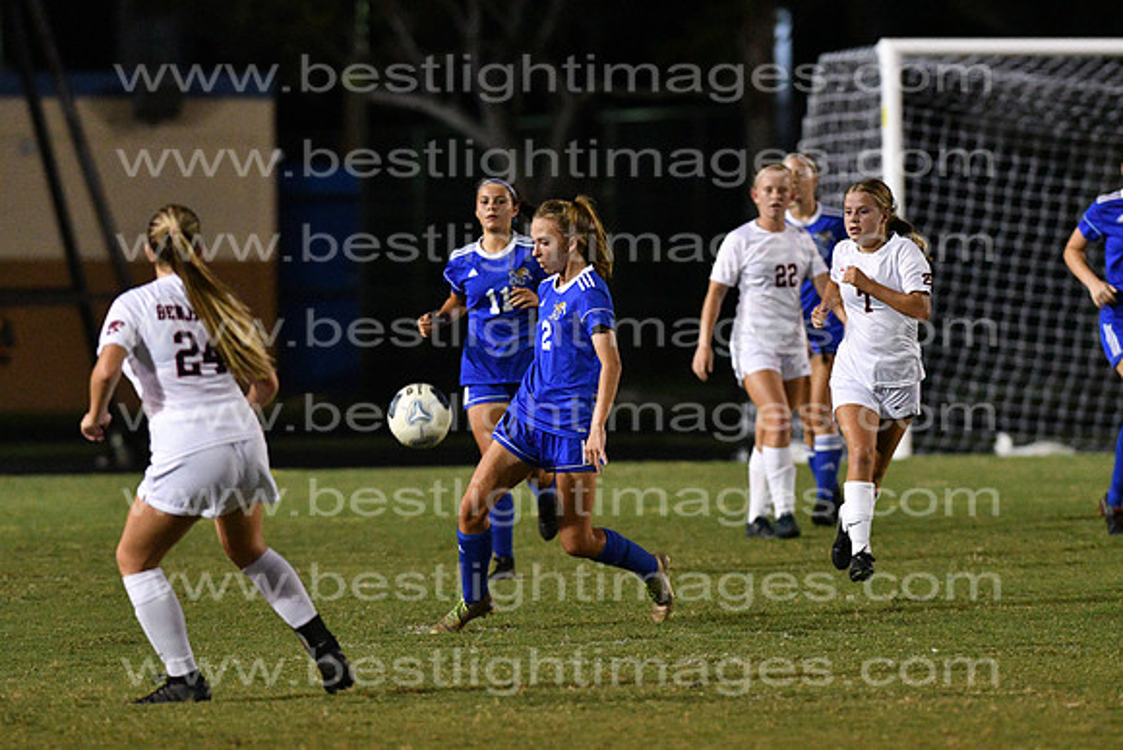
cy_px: 375
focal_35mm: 450
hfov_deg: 4.6
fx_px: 14040
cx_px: 562
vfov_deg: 3.1
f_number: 3.5
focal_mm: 300
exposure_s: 1/640
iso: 10000
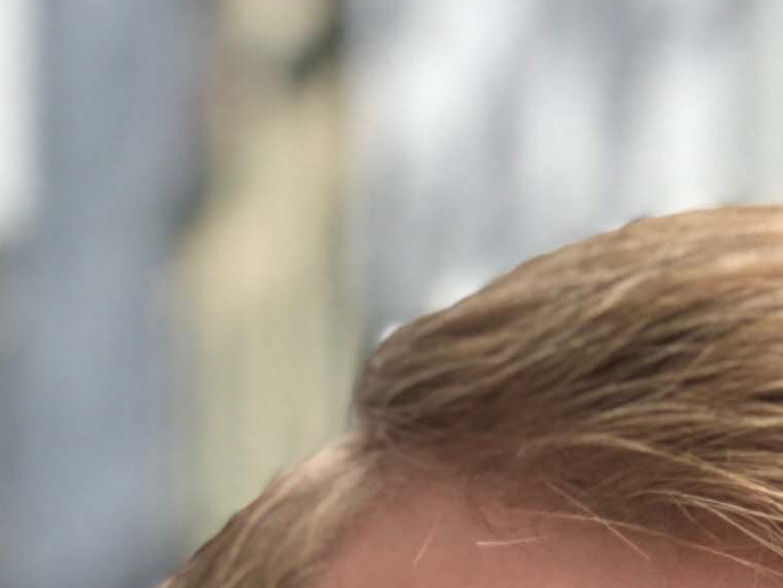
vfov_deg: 4.8
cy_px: 1469
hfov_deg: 6.6
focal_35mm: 300
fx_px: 6788
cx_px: 452
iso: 25
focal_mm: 6.6
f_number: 2.8
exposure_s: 1/60
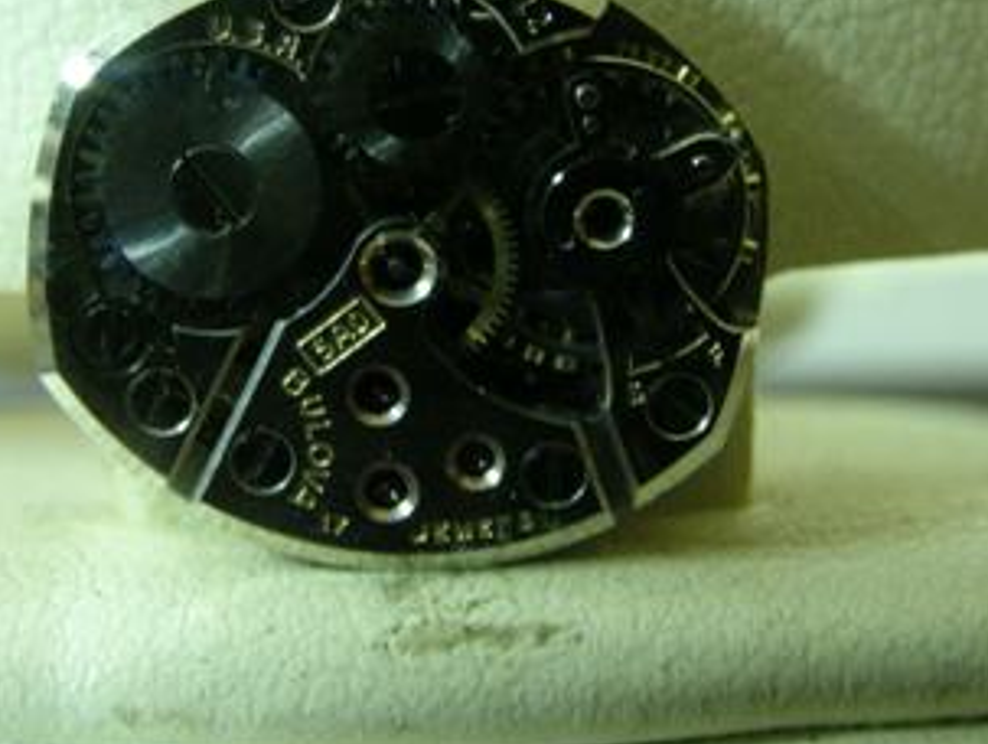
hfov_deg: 30.9
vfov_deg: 23.5
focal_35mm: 62
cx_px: 336
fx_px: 1772
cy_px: 212
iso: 200
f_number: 5.7
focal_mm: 8.7
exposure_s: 1/2.3
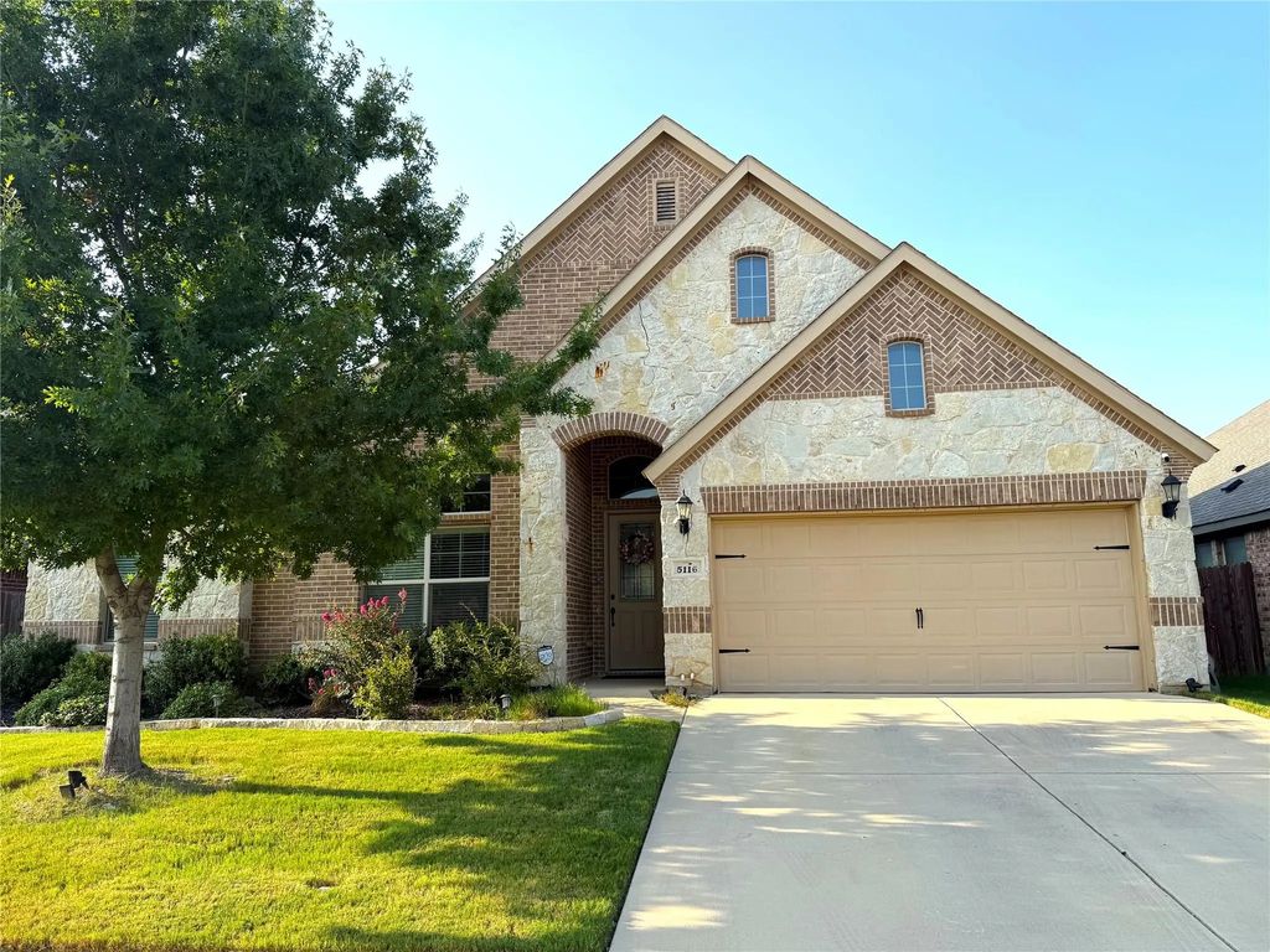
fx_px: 881
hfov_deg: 71.6
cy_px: 476
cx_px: 635
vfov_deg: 56.8
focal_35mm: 24
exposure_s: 1/2232
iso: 80
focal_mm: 6.76
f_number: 1.78
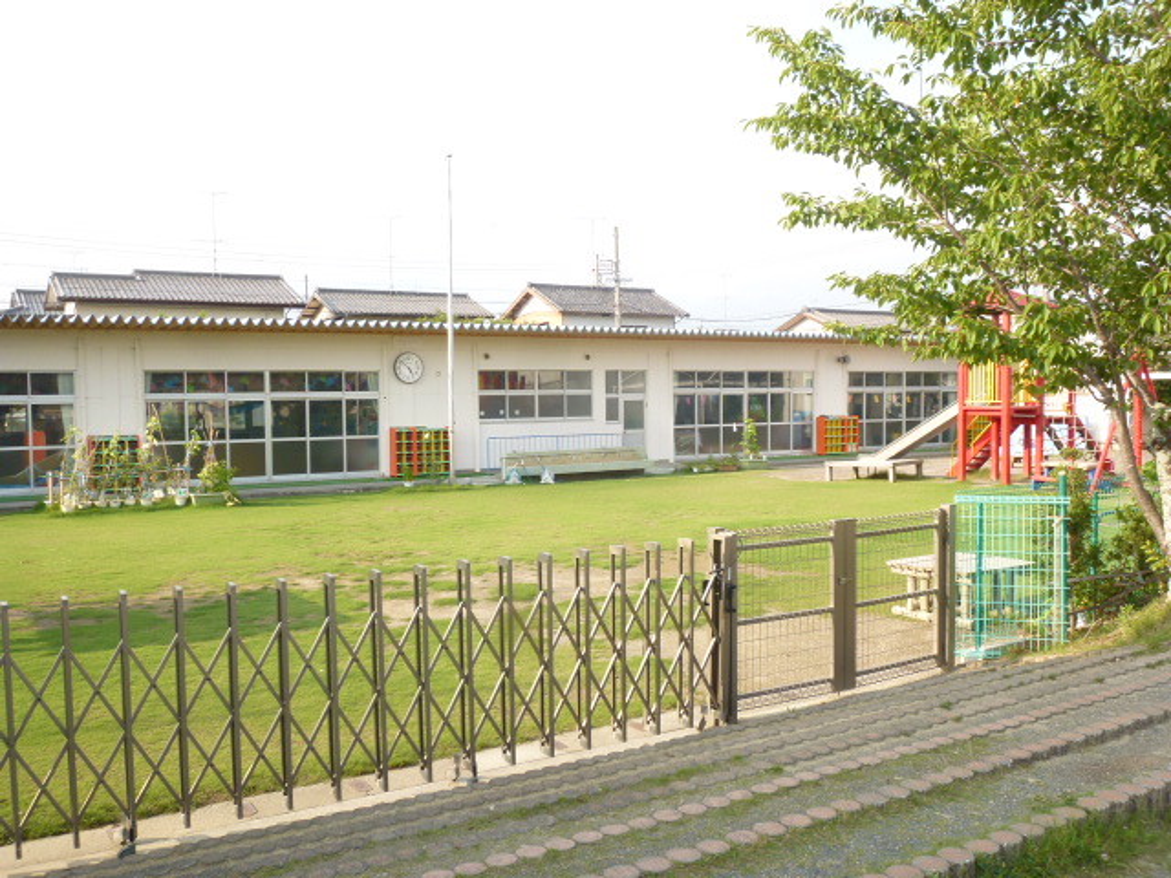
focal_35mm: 33
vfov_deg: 42.9
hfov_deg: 55.4
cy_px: 439
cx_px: 586
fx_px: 1116
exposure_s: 1/250
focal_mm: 5.8
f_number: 4
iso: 100
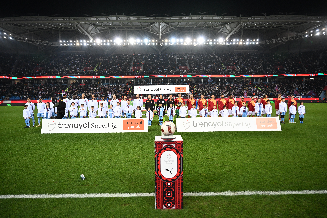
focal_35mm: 24
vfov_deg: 52.2
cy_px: 109
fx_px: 223
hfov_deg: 72.6
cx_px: 164
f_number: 2.8
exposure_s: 1/2500
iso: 2000
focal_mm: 24.5
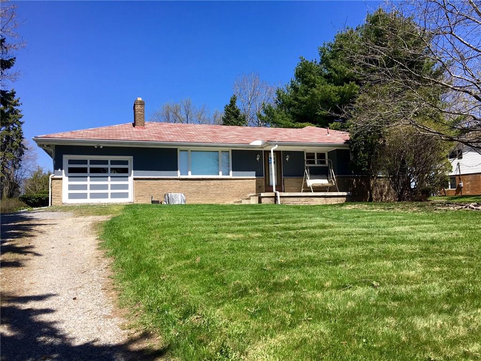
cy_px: 180
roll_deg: +1.9
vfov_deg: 48.2
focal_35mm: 29
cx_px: 240
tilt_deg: +5.0
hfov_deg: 61.7
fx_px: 403
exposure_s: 1/1054
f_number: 2.2
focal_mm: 4.15
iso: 25
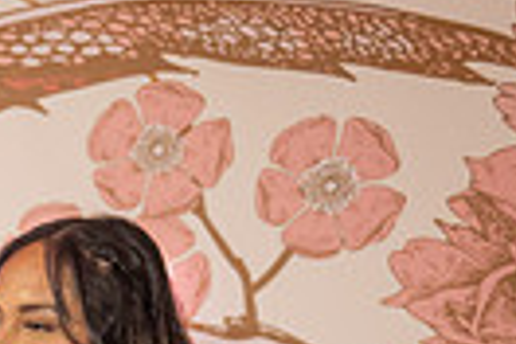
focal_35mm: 123
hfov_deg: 14.4
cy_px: 725
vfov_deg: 10.2
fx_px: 1763
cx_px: -450
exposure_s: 1/160
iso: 800
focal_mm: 28
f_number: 3.2
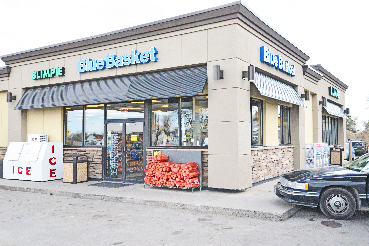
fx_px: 349
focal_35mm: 34
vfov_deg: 38.9
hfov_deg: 55.8
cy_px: 123
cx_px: 184
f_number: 14
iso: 3200
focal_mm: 34
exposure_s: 1/800
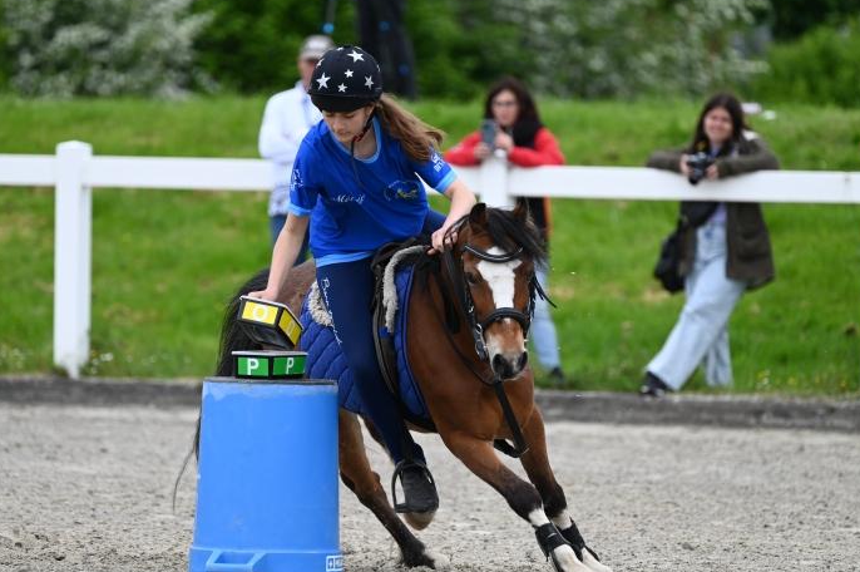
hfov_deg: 5.5
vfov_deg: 3.7
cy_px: 295
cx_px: 414
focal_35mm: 373
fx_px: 8902
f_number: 5.6
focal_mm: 320
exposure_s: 1/1250
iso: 450
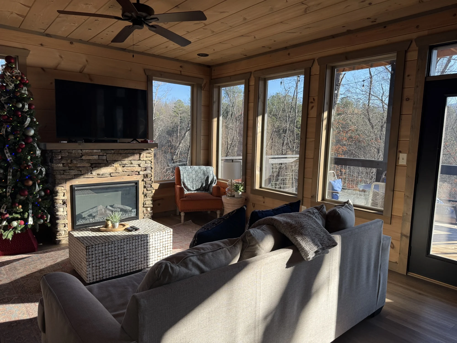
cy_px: 172
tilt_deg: -6.2
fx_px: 317
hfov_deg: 71.6
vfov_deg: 56.8
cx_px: 228
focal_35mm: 24
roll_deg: -1.4
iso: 100
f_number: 1.78
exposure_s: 1/805
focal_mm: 6.76
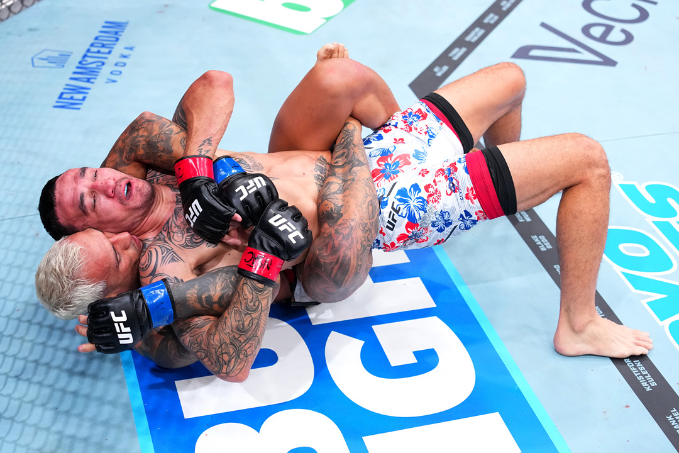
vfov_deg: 27.0
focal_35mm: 50
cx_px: 340
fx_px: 943
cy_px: 226
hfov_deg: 39.6
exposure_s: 1/1600
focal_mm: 50
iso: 3200
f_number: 2.8
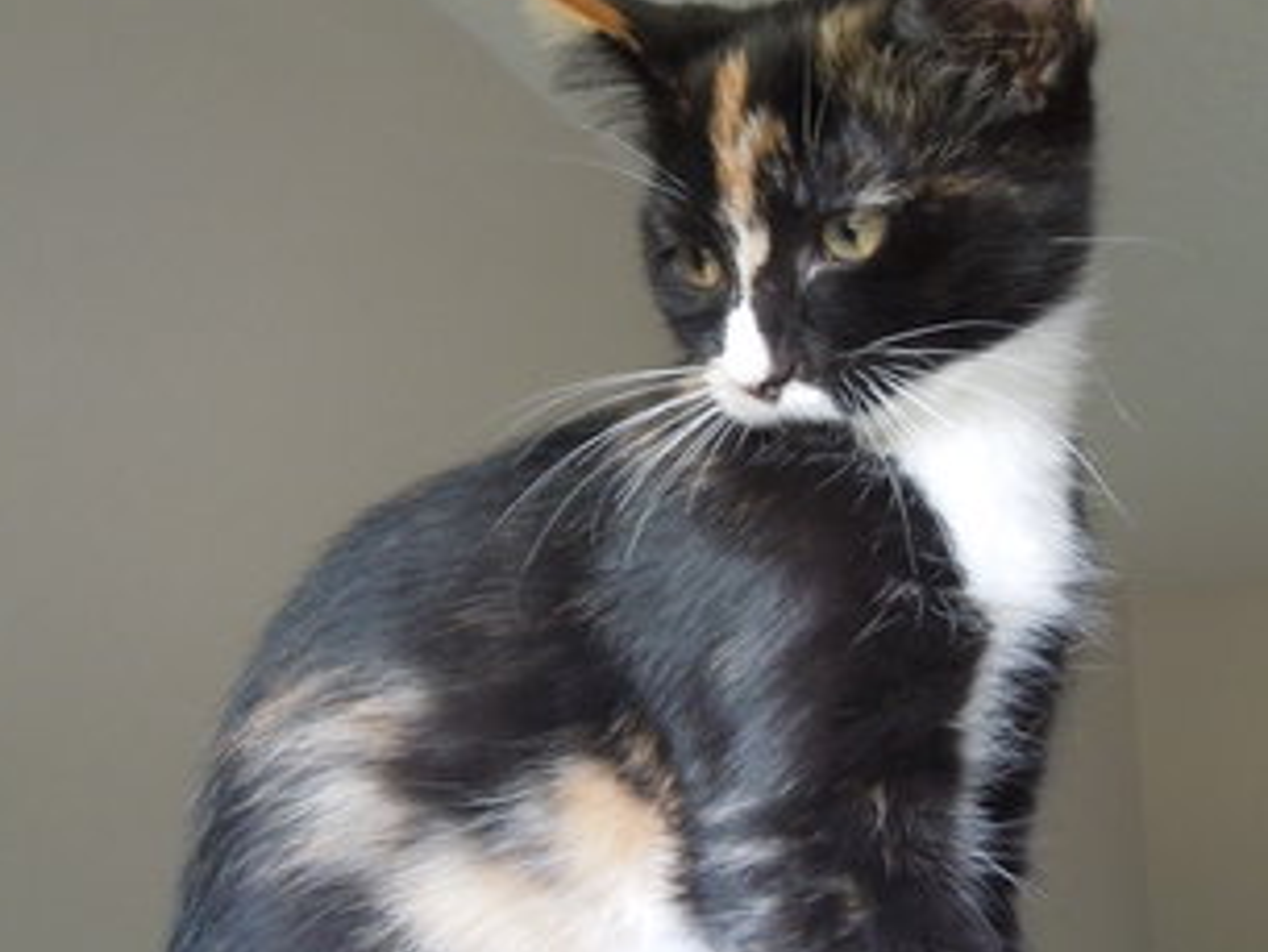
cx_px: 657
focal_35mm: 41
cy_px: 380
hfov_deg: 45.7
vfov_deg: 35.0
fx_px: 1502
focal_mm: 4.5
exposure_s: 1/50
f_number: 3.3
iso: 800
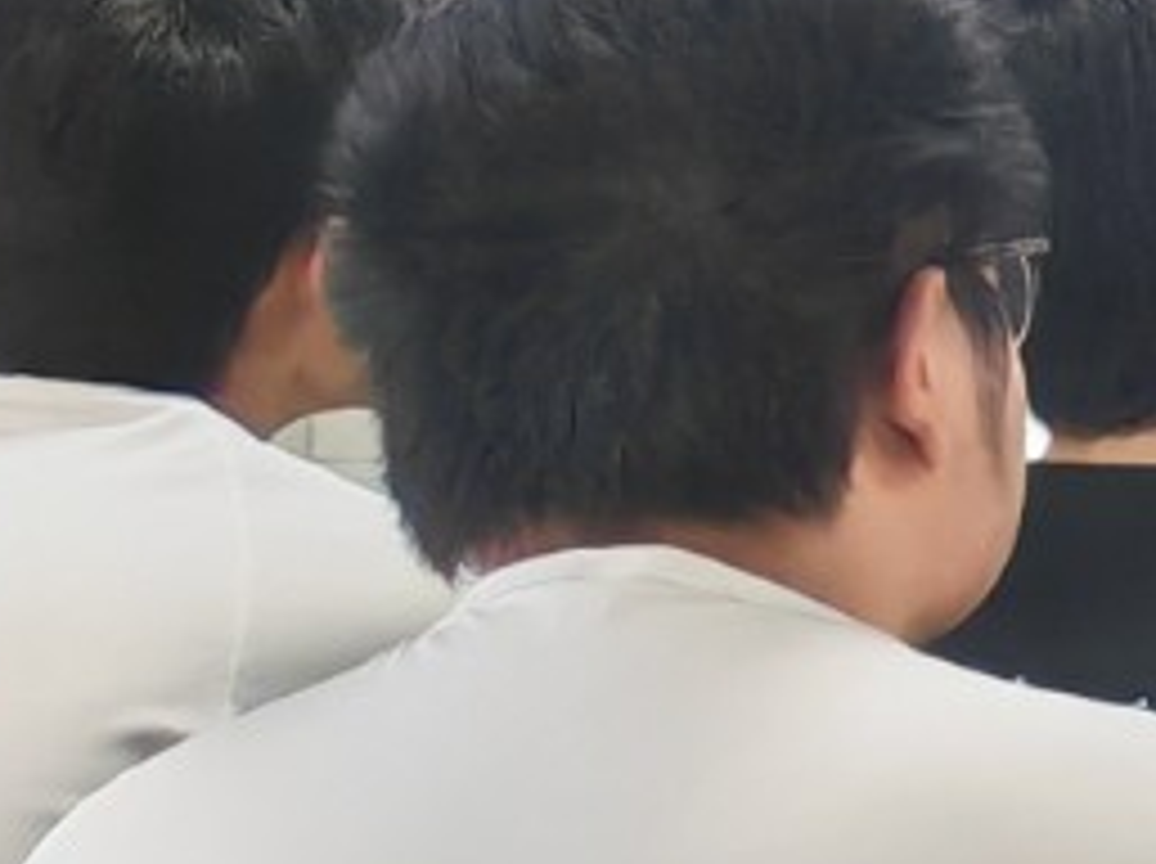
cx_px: 3464
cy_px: -158
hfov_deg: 8.0
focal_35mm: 212
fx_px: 7070
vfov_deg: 6.9
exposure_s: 1/110
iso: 250
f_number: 1.9
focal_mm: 5.52
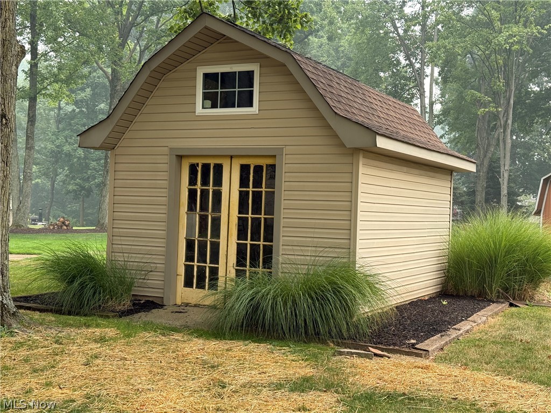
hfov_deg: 39.7
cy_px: 206
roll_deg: -1.4
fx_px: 764
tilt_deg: +0.4
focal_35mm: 48
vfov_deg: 30.3
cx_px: 276
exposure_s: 1/1167
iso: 80
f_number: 1.78
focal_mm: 6.76
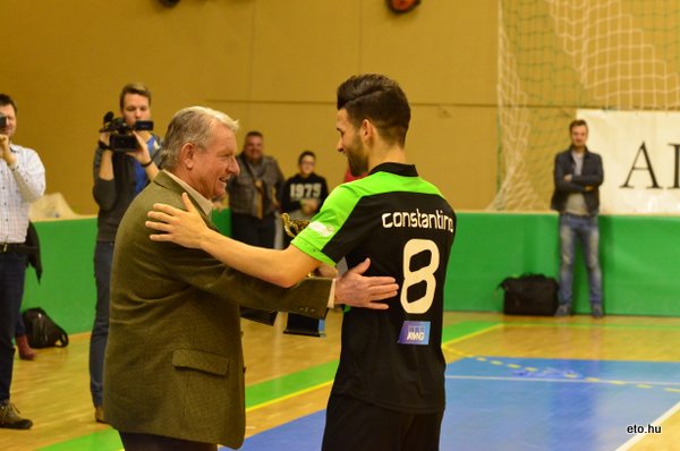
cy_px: 226
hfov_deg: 14.4
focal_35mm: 142
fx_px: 2687
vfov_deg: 9.6
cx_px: 340
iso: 4000
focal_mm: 95
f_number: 5.6
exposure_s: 1/250
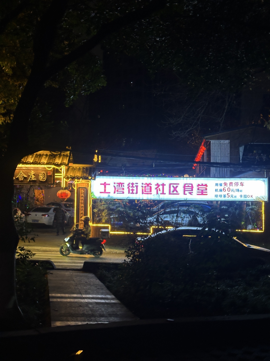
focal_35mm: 48
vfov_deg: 39.7
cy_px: 180
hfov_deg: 30.3
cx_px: 135
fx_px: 499
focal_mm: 6.86
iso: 50
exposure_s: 1/50
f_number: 1.78
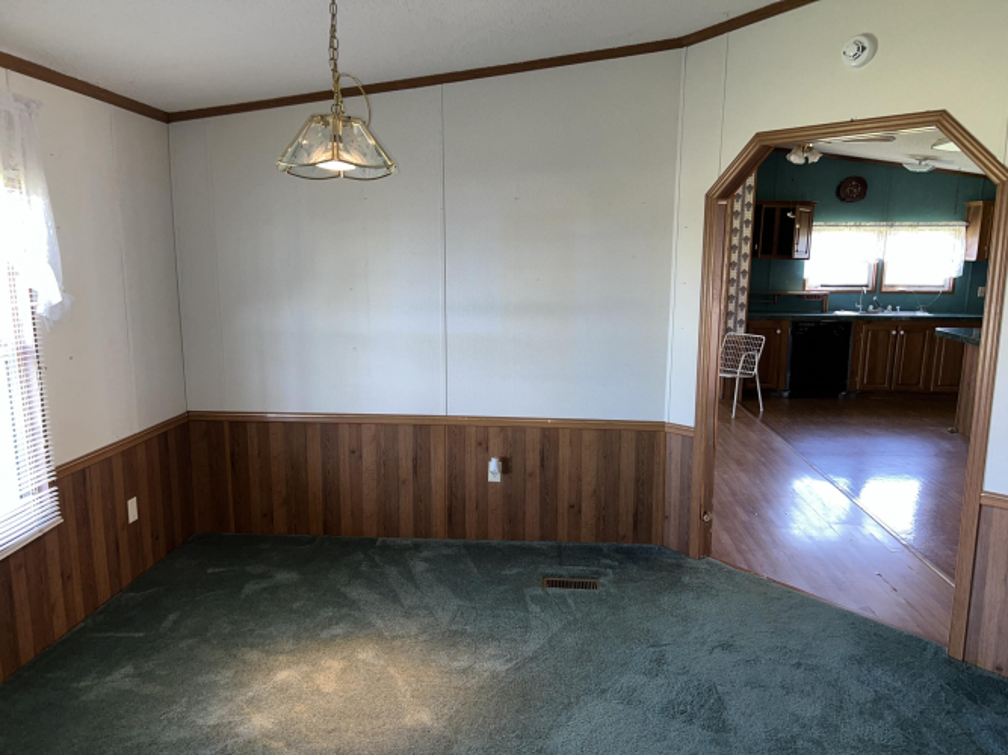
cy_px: 378
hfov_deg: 67.3
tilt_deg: -8.3
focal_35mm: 26
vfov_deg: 53.0
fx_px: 757
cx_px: 504
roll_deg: +0.1
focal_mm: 5.7
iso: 50
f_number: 1.5
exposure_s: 1/30
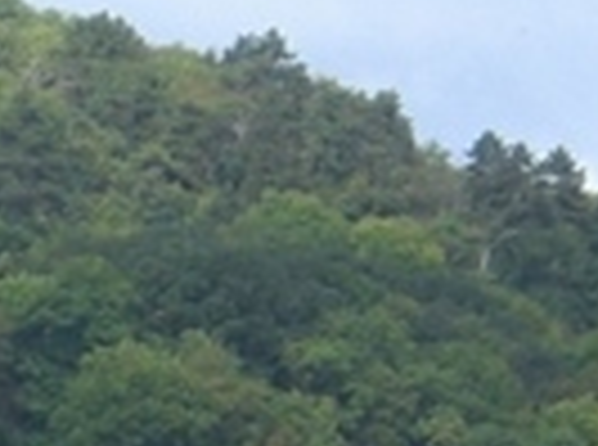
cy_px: 748
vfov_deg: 2.1
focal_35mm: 688
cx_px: -378
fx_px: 11853
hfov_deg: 2.9
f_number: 5.2
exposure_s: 1/250
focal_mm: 18.6
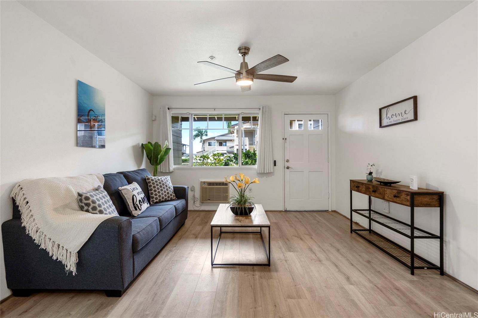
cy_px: 159
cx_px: 239
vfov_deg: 73.7
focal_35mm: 16
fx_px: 212
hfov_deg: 96.7
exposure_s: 1/15
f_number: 8
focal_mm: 16
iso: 250
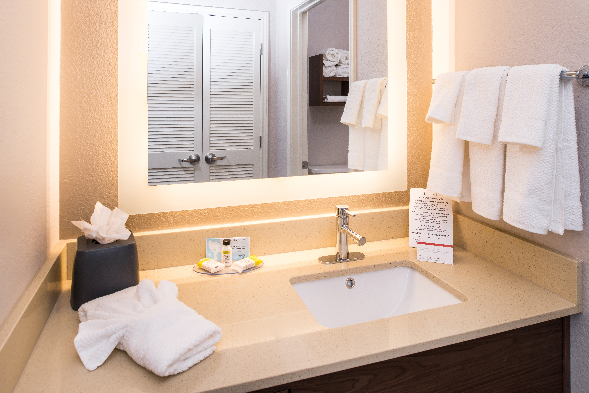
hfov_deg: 73.7
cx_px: 294
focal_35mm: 24
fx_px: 393
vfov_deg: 53.2
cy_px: 196
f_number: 11
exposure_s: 1/60
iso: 640
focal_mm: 24
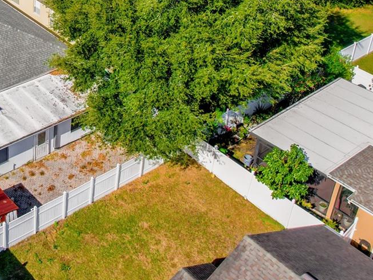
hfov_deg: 33.5
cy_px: -11
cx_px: -5
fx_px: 560
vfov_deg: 26.3
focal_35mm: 52
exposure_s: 1/6400
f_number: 2.8
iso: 150
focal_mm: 8.38
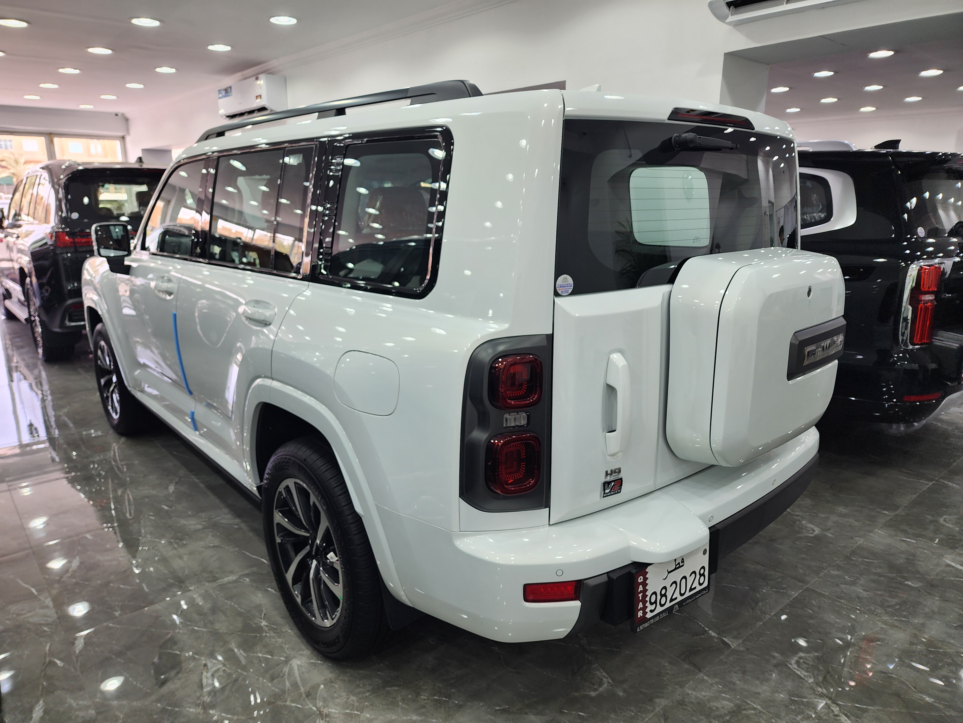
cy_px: 362
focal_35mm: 23
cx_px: 482
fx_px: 640
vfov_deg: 58.9
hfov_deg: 73.9
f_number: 1.8
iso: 64
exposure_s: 1/180
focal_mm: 6.4
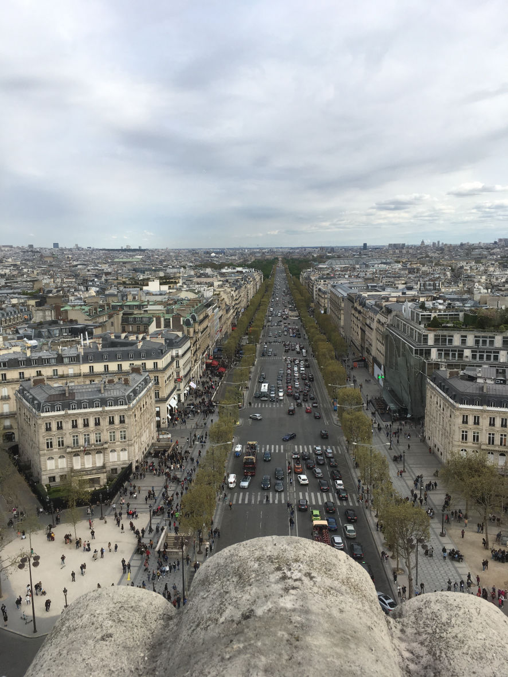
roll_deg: +0.2
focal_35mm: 29
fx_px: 567
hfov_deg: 48.2
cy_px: 338
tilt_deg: -9.1
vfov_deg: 61.7
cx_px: 254
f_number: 2.2
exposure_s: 1/1451
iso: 25
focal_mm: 4.15
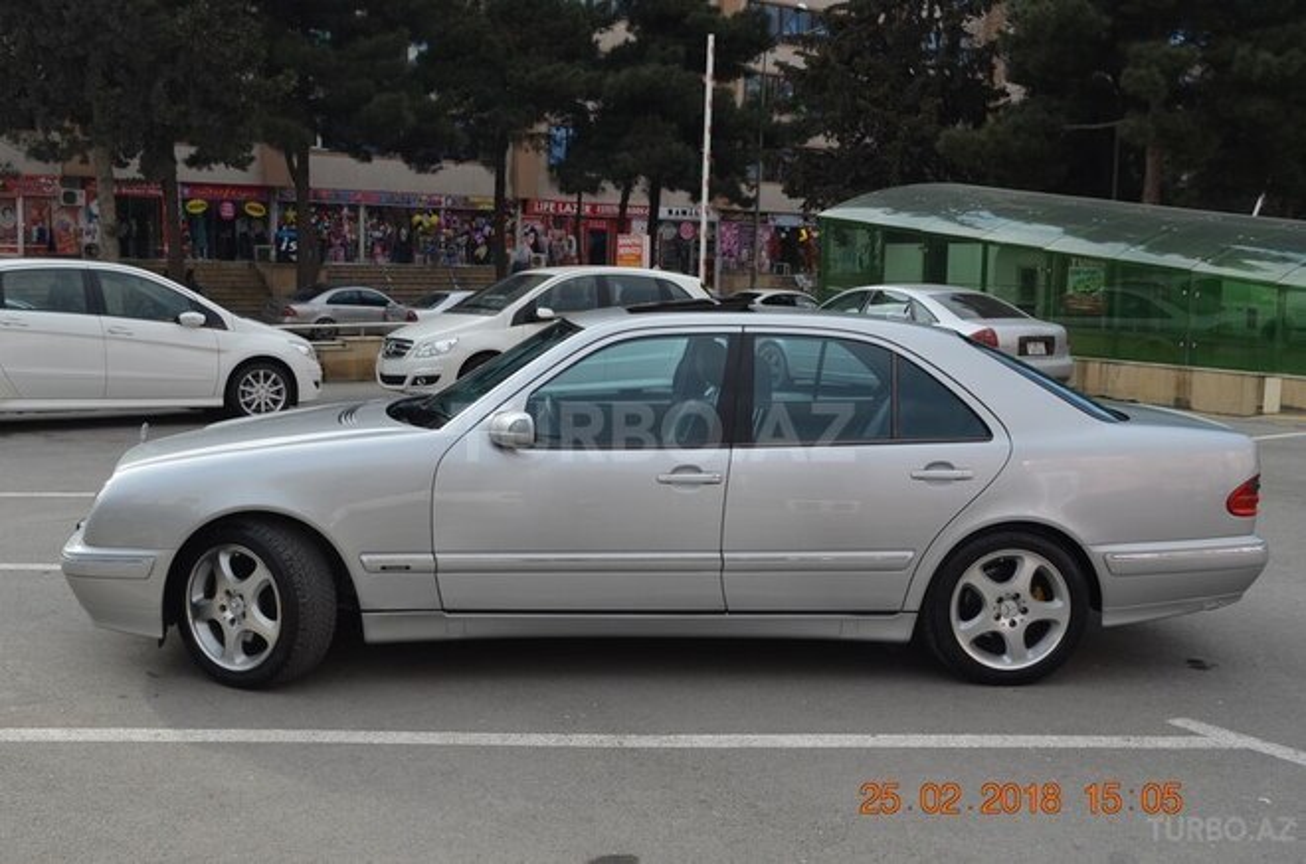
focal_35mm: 39
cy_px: 432
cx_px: 653
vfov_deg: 34.1
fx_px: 1412
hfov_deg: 49.6
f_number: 8
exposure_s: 1/250
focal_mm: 26
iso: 200
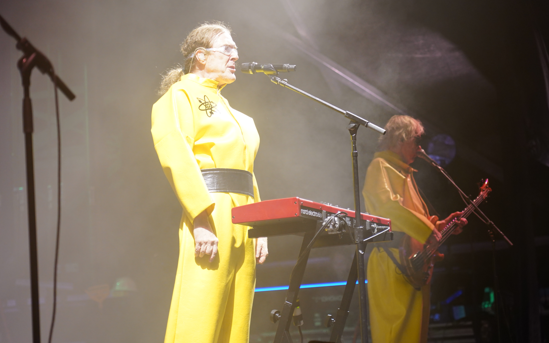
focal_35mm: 108
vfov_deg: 12.1
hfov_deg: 19.3
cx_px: 273
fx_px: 1616
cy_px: 166
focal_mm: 105
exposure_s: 1/160
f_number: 4
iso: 2000
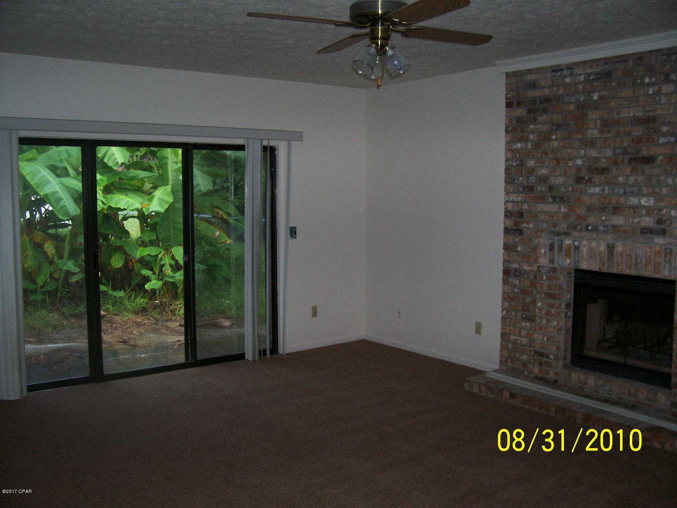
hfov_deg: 54.0
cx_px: 338
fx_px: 665
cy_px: 254
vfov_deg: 41.8
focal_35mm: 34
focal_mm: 5.6
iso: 80
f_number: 2.7
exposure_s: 1/64
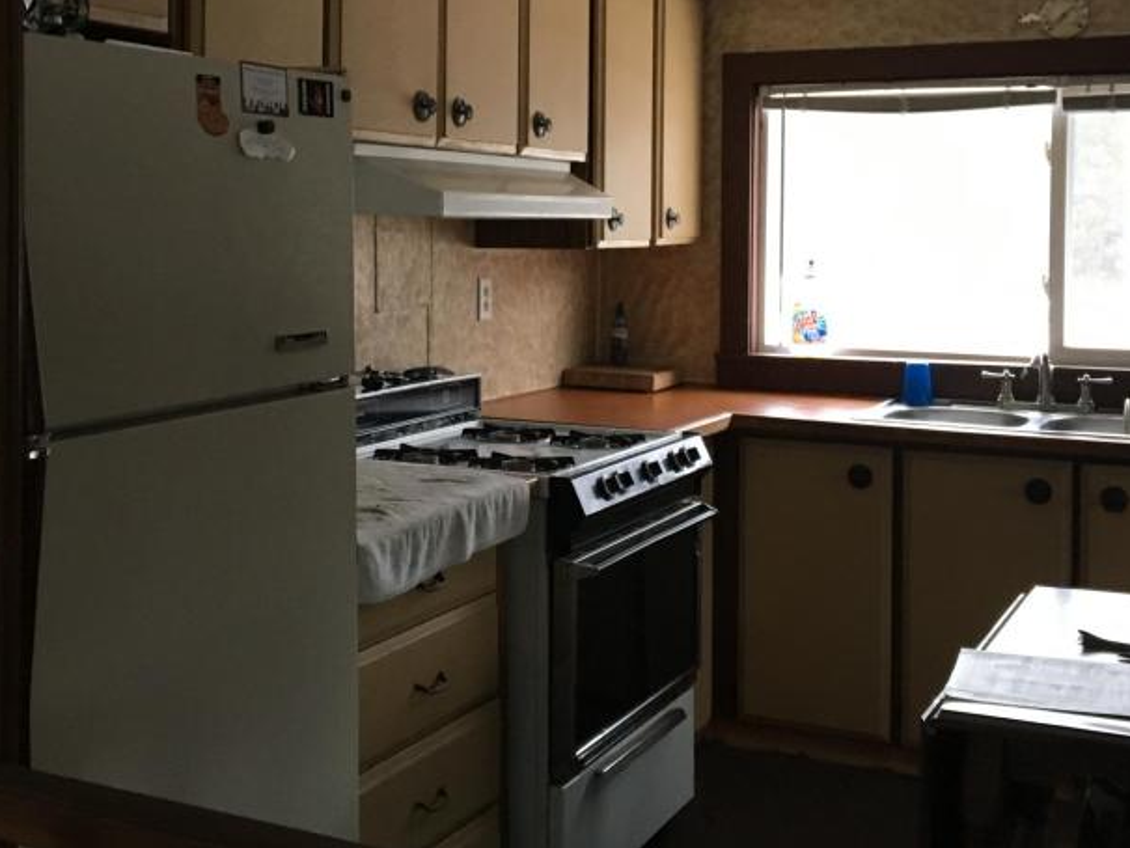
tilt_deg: -0.6
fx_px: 1600
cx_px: 466
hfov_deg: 38.8
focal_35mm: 49
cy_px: 267
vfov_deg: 29.4
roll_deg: -0.4
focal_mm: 4.15
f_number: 2.2
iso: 160
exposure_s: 1/30
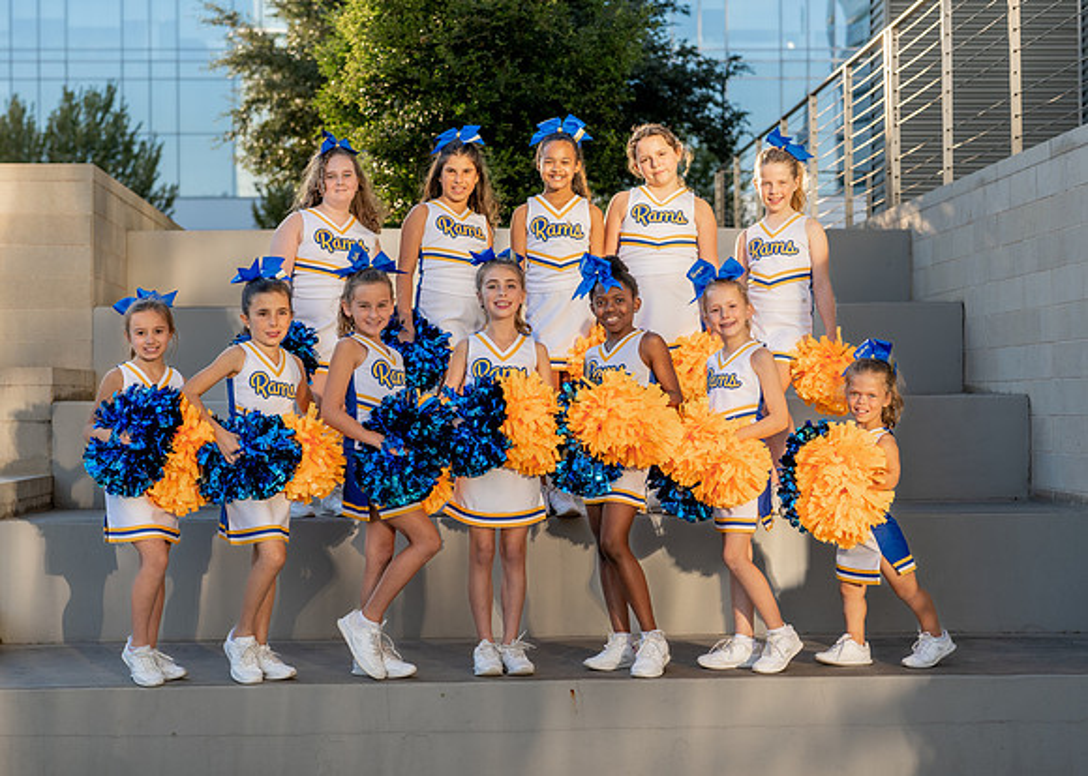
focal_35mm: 75
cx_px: 539
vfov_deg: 19.0
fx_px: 2326
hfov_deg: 26.3
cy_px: 404
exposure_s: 1/400
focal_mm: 50
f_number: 2.8
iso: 100
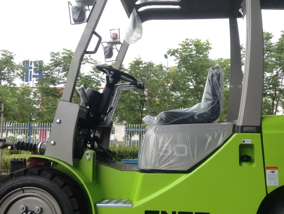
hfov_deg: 39.5
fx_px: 394
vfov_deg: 30.3
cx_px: 167
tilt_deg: +5.1
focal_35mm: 48
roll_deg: -1.6
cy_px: 121
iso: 50
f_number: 2.4
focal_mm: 4.12
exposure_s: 1/328
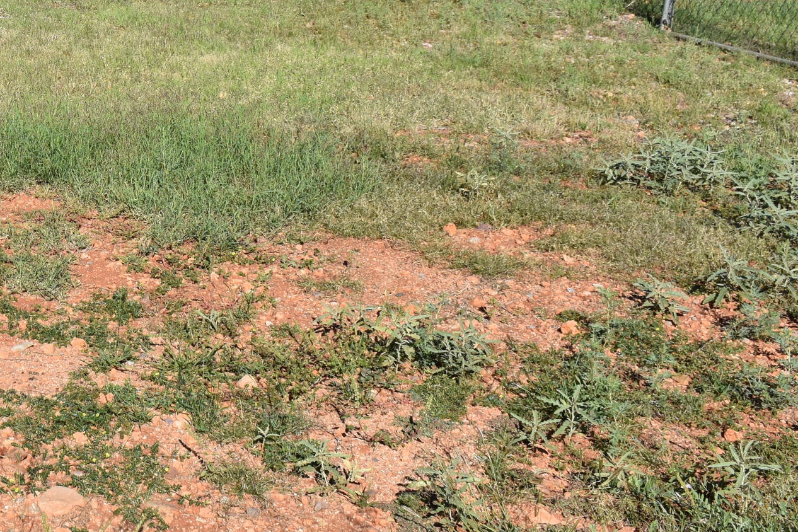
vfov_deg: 20.7
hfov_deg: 28.8
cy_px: 20
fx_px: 1419
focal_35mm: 64
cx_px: -57
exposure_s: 1/500
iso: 125
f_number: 8
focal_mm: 18
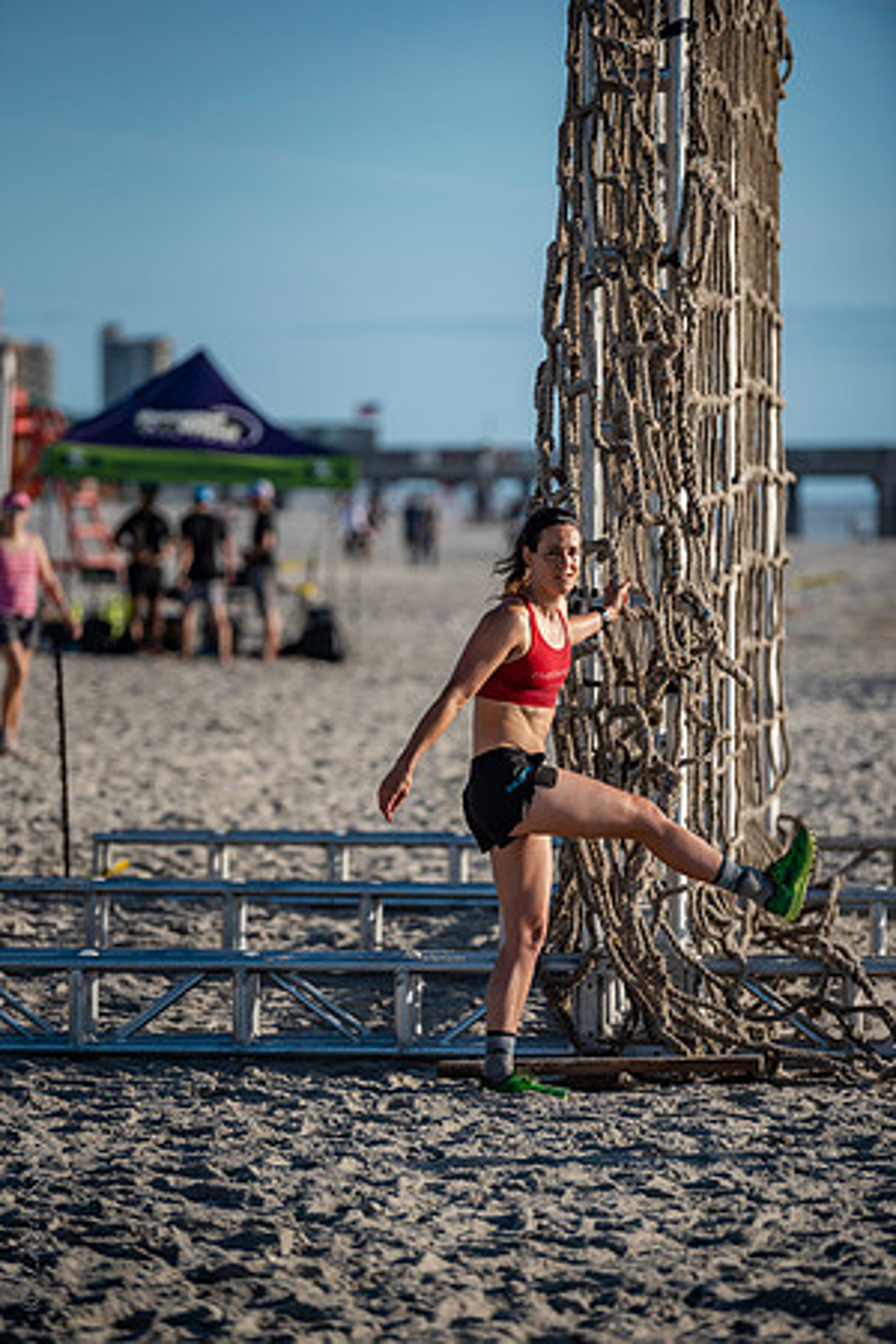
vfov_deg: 12.8
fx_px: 5973
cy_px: 672
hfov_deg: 8.6
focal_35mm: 160
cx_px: 448
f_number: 2.8
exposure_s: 1/4000
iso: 320
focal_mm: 160
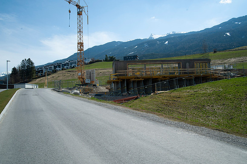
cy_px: 82
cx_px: 124
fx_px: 192
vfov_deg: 46.4
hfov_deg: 65.5
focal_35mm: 28
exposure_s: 1/500
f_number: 11
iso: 200
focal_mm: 28
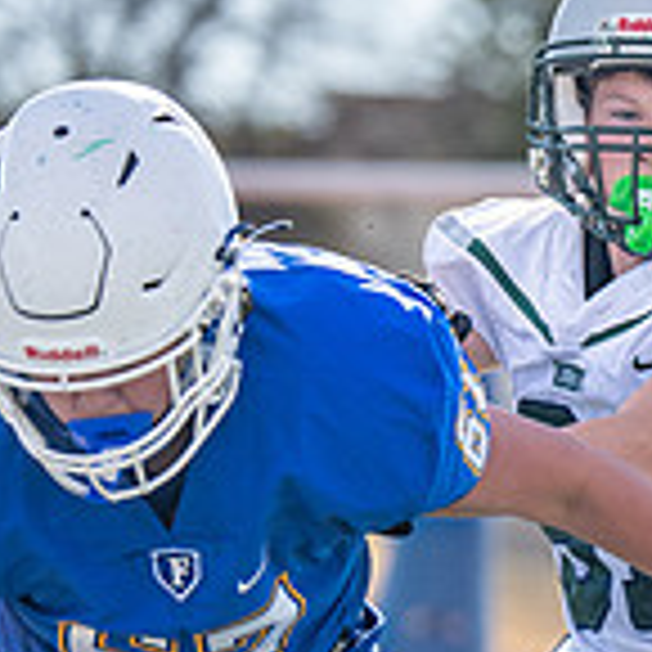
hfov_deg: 3.4
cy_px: 693
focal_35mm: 507
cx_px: 1127
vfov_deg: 3.5
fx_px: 10804
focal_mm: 122
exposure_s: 1/2000
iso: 100
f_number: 2.8
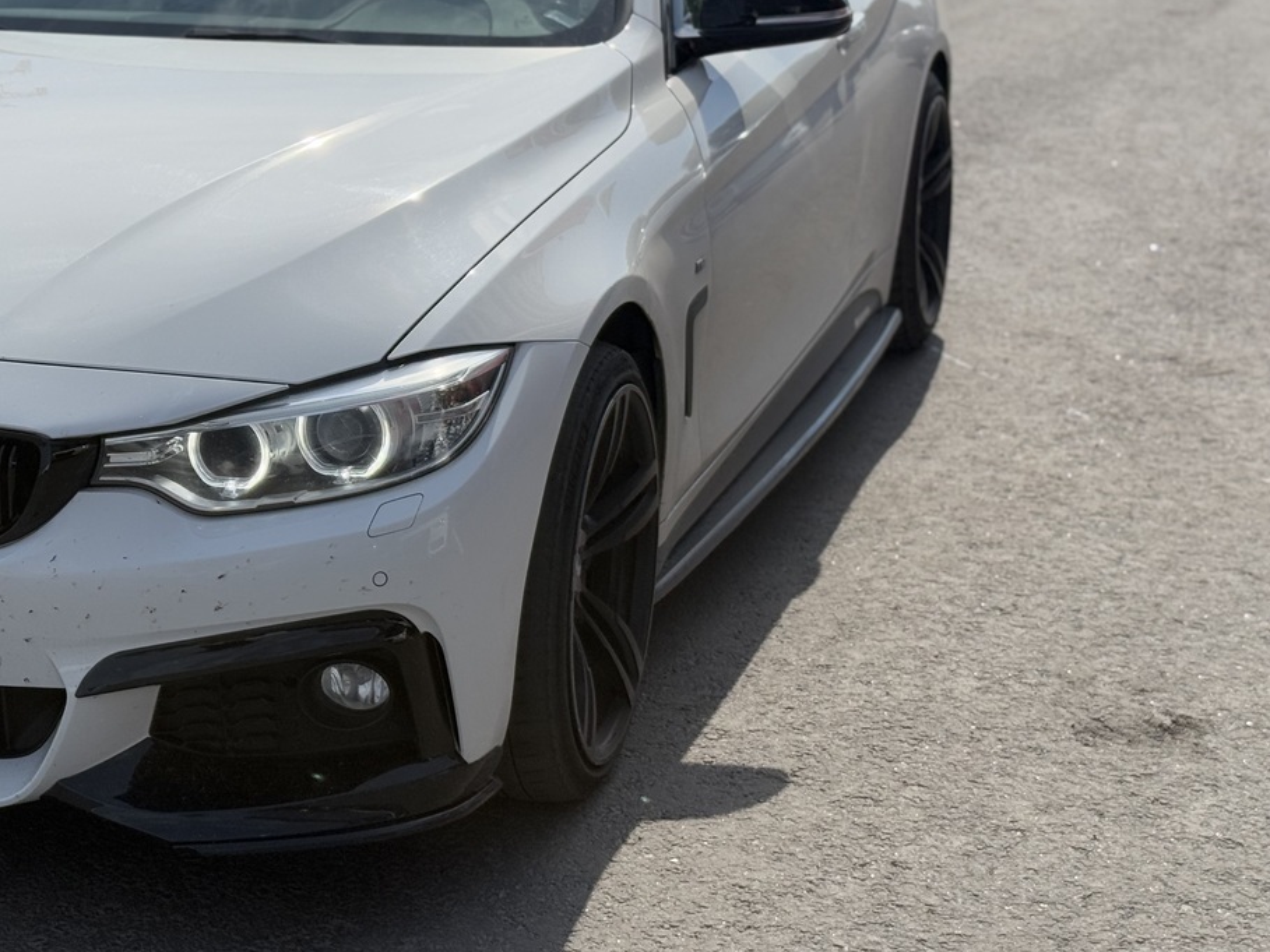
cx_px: 268
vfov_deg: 19.3
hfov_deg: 25.3
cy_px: 254
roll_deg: -0.6
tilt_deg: -12.0
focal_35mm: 76
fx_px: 2789
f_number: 1.78
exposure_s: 1/7874
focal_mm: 6.76
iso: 64
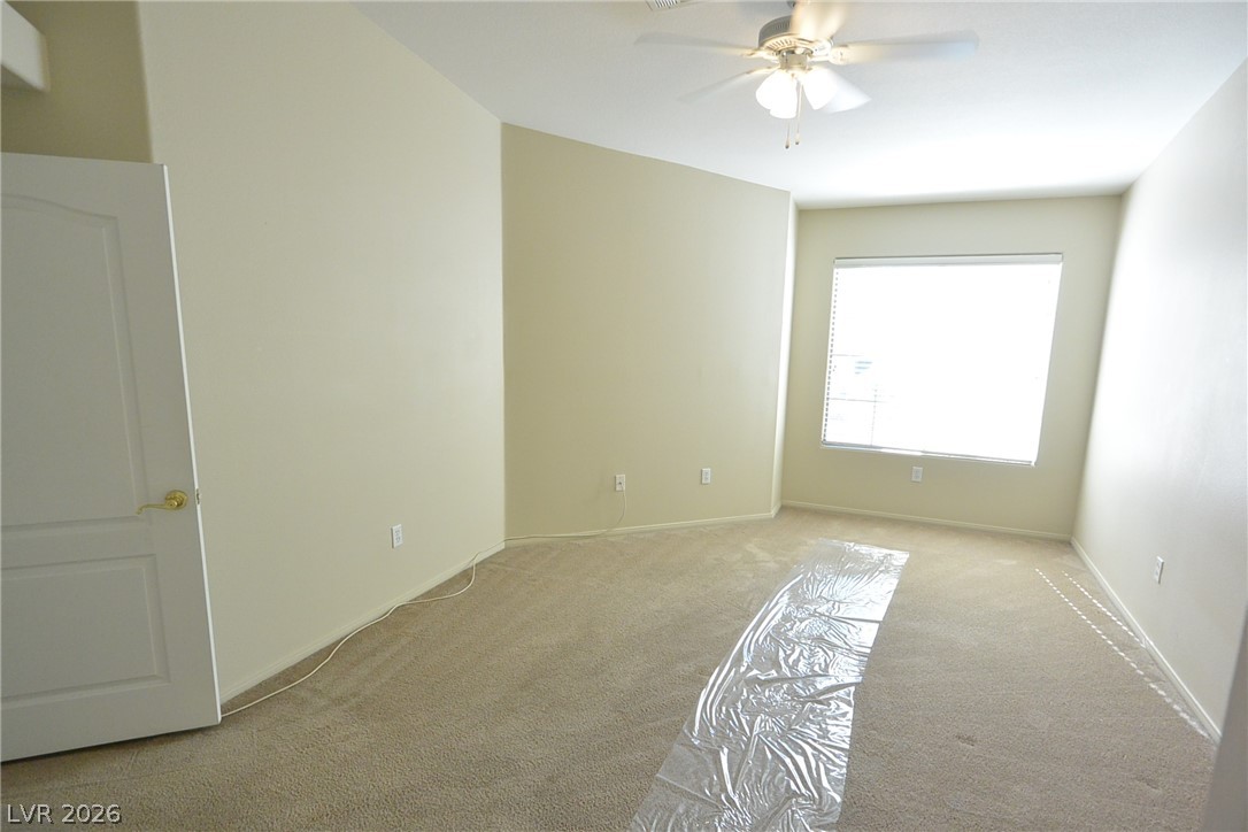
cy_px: 416
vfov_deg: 67.4
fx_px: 624
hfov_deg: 90.0
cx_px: 624
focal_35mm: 18
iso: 400
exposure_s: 1/100
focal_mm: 6.7
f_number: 3.5
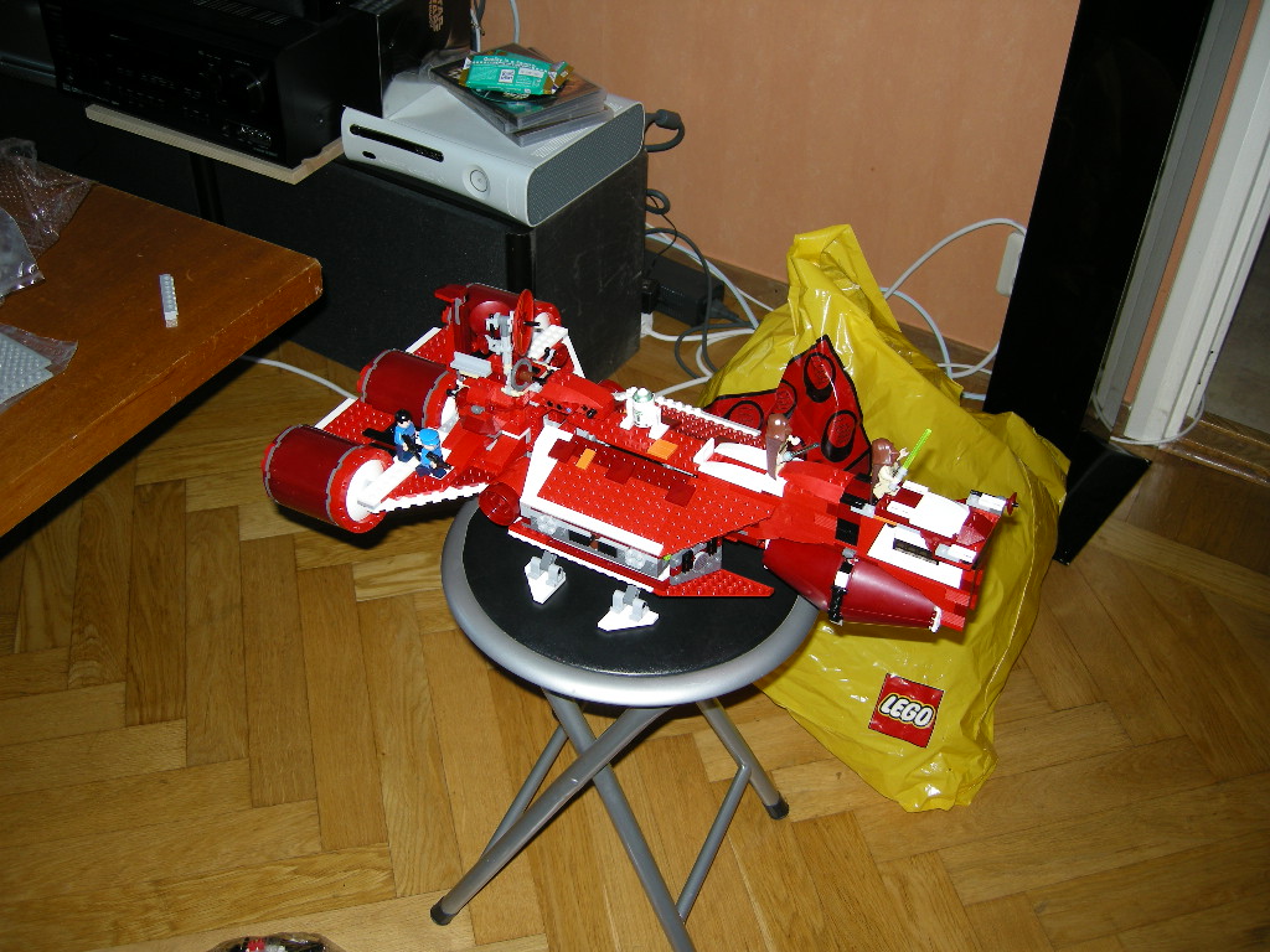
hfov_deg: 51.4
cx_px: 635
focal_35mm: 36
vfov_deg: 39.7
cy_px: 476
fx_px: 1321
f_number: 2.7
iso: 64
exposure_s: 1/60
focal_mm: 7.5
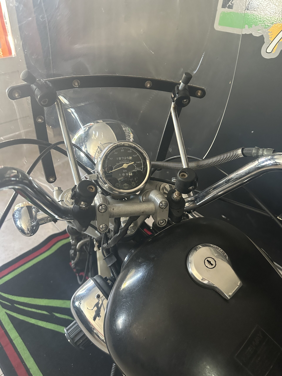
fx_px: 261
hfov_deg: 56.8
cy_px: 188
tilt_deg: -37.5
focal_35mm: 24
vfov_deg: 71.6
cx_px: 141
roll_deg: -5.2
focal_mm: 6.86
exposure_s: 1/60
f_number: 1.78
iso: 800
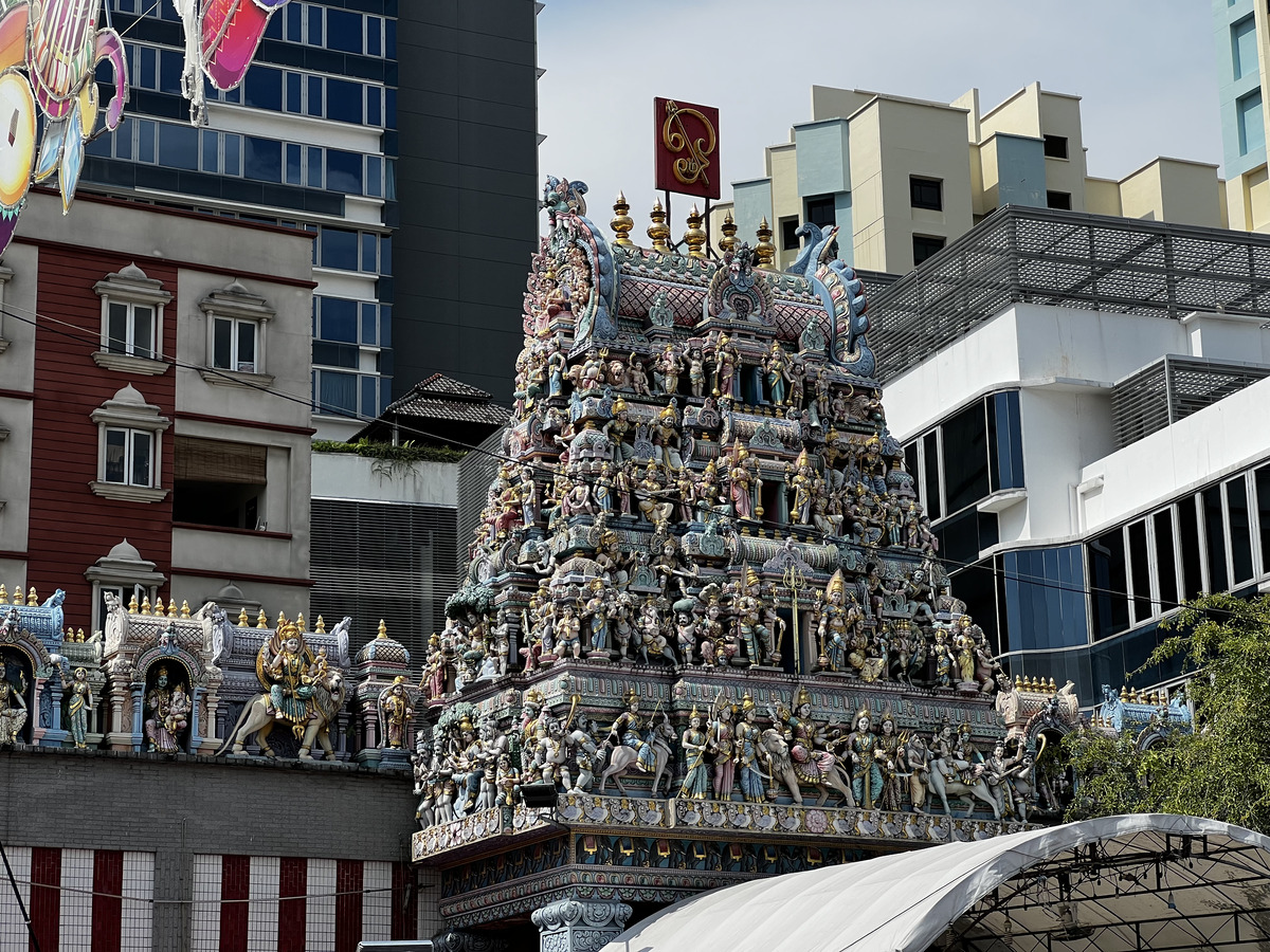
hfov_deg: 25.3
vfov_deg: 19.1
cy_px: 476
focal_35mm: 77
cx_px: 635
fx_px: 2825
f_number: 2.8
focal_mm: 9
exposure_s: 1/995
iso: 32
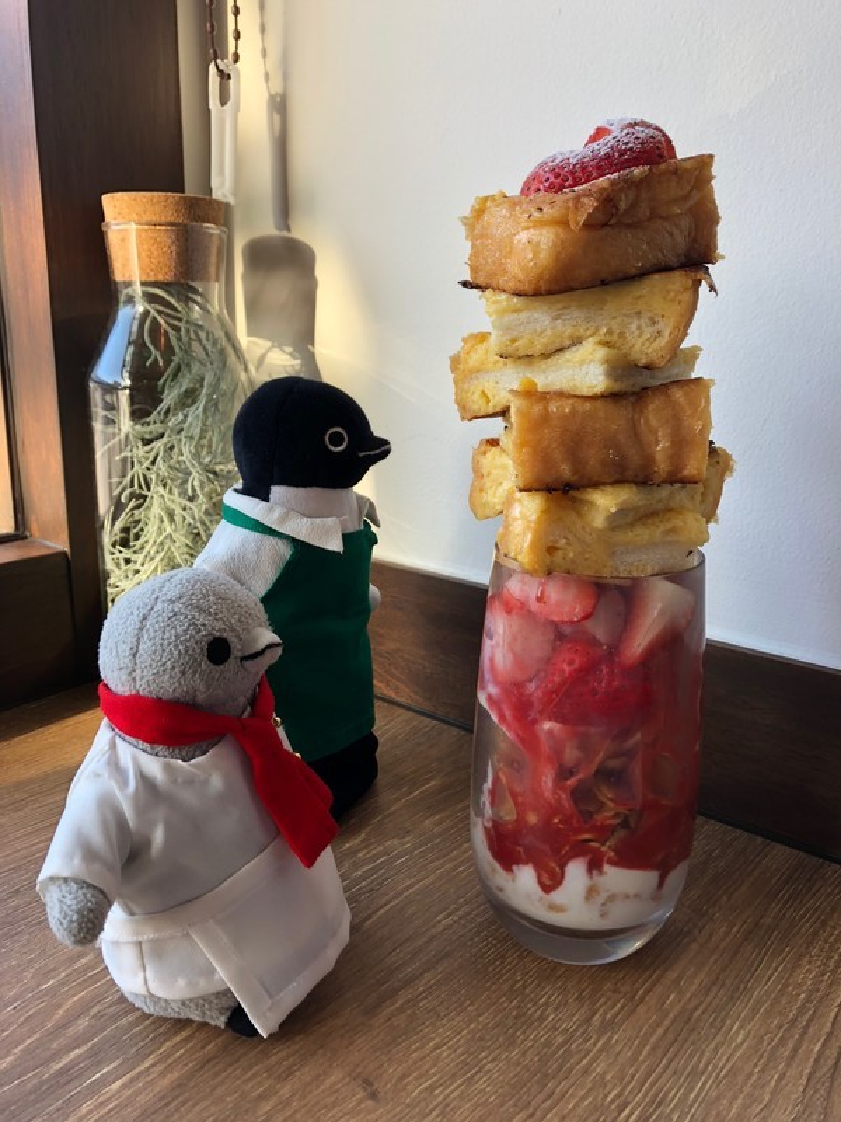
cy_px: 561
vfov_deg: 63.4
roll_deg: -1.0
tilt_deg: -14.9
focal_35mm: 28
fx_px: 907
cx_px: 420
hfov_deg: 49.7
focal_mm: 3.99
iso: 25
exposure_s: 1/120
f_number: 1.8
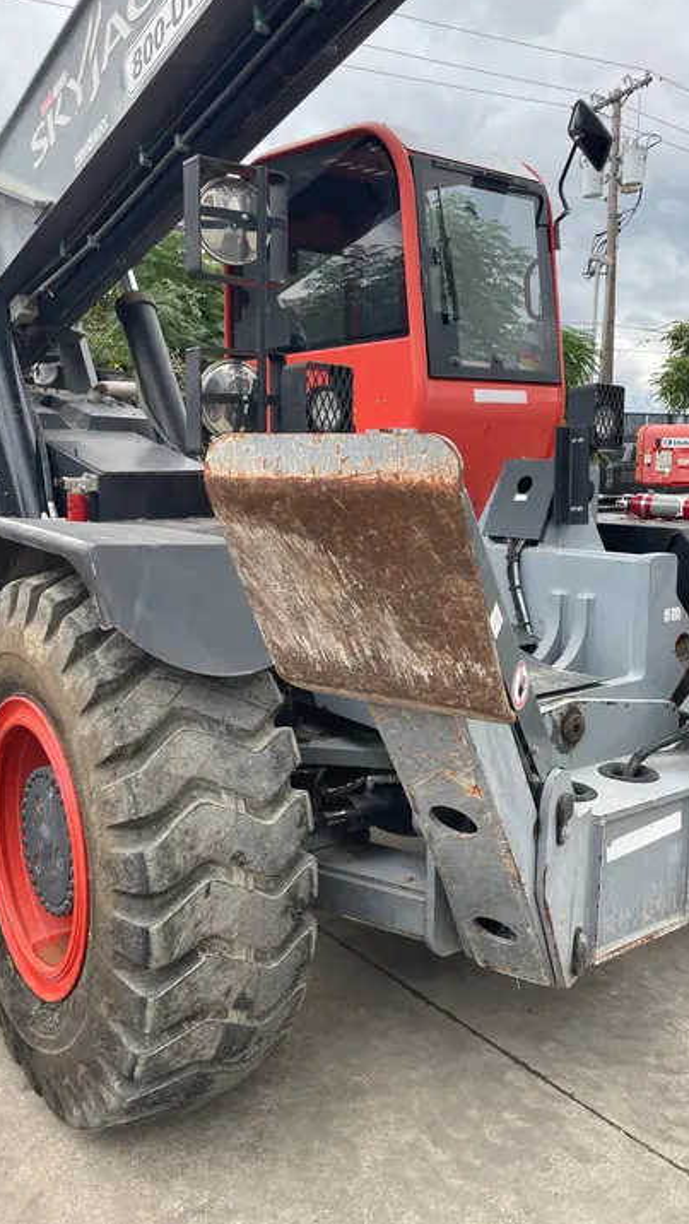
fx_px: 941
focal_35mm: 29
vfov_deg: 66.1
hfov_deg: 40.2
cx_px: 325
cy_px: 604
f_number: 1.6
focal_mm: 4.2
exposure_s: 1/437
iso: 32
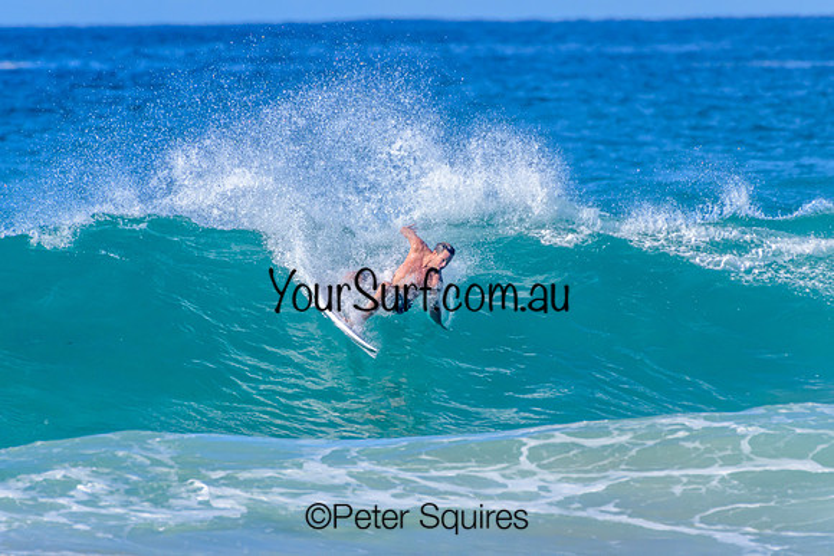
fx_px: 23171
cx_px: 417
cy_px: 278
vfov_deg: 1.4
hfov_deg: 2.1
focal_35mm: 1000
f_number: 11
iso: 1250
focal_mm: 1000
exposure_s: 1/2000
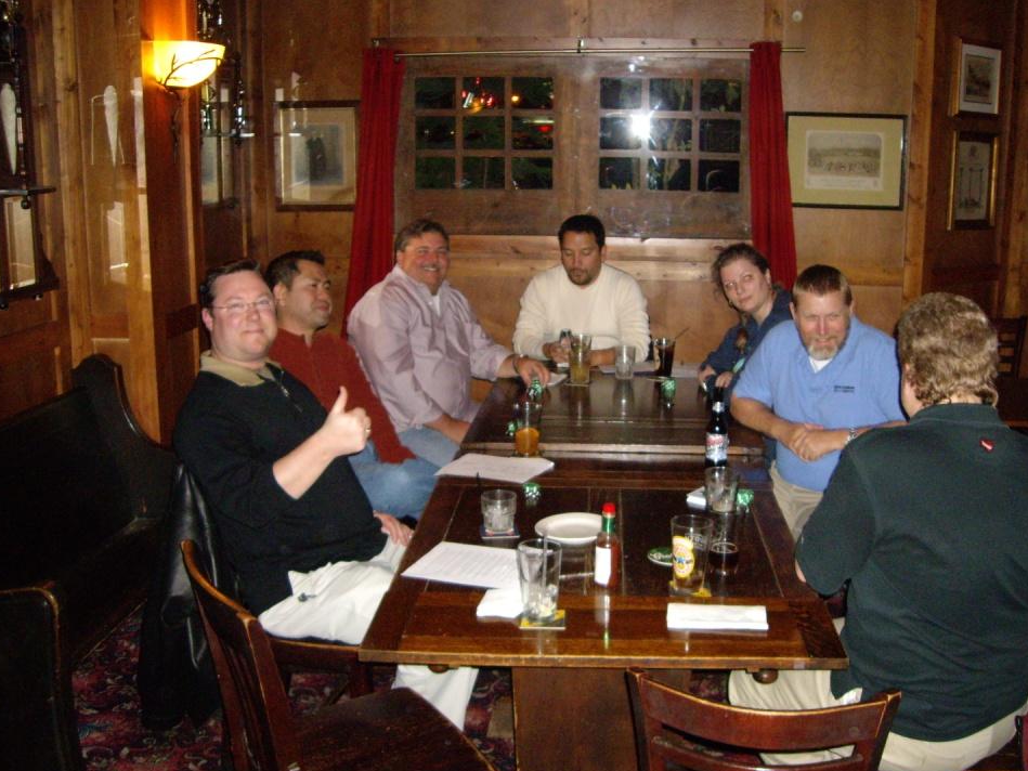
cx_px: 546
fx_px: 1218
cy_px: 363
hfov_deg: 45.7
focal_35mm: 41
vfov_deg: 35.1
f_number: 2.7
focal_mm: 6.2
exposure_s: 1/40
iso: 400
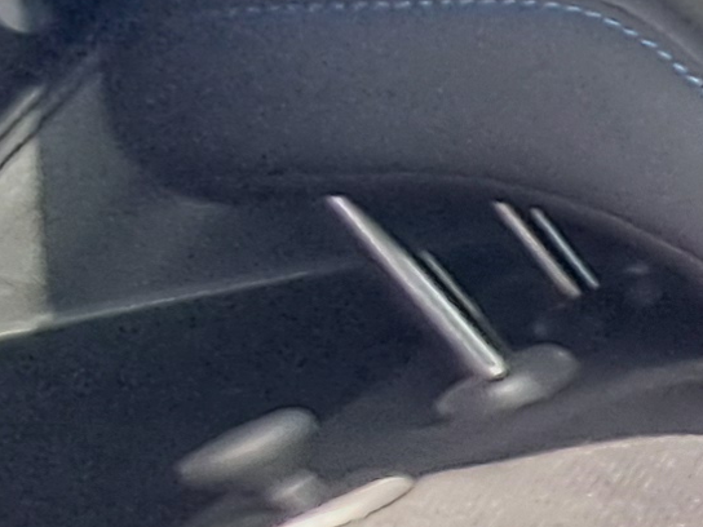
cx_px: 2062
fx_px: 1950
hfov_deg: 11.7
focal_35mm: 96
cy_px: 639
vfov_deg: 14.9
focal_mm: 1.64
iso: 64
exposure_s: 1/120
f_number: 2.2
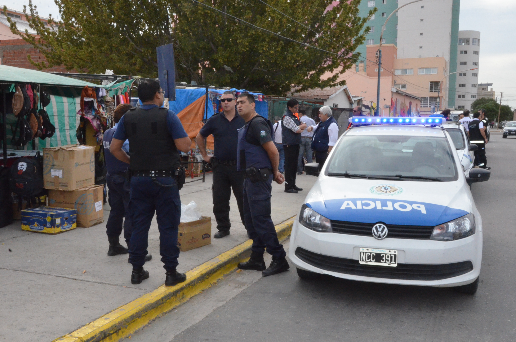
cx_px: 258
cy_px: 171
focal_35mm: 39
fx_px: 558
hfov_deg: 49.6
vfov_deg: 34.1
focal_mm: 26
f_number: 25
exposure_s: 1/250
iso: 4000
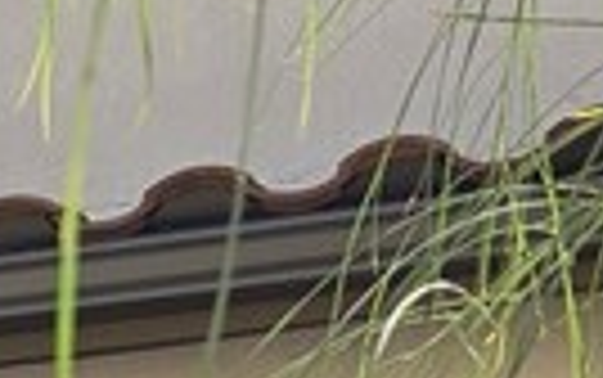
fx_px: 3059
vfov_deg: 6.8
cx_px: -940
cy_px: 774
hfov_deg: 9.7
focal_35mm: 186
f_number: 1.8
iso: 80
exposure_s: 1/1962
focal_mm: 5.4
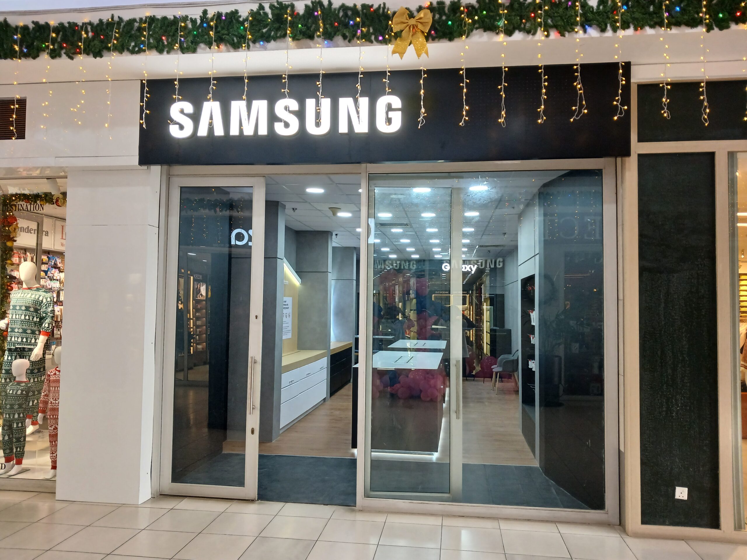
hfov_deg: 65.3
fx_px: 583
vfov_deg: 51.4
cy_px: 280
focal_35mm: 27
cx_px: 374
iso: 125
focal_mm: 3.98
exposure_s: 1/50
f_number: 1.8
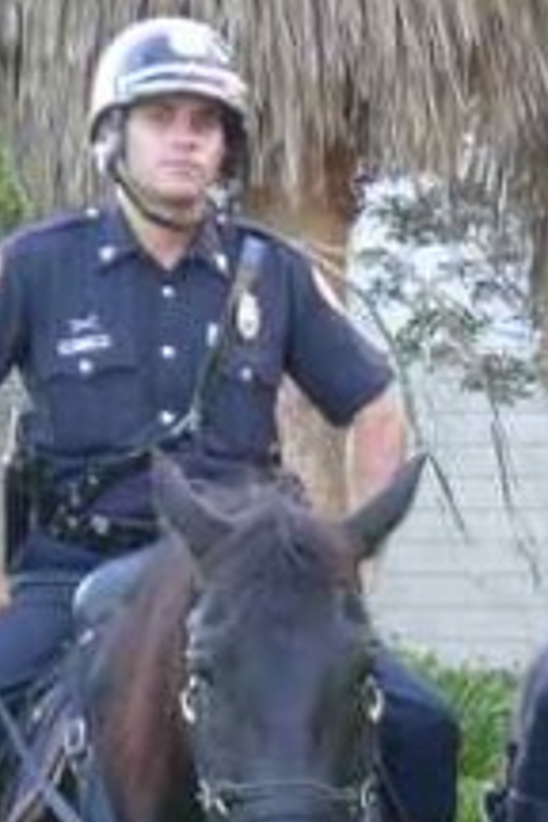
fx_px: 6667
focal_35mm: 292
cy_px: 639
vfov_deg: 7.0
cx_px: 533
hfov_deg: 4.7
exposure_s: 1/100
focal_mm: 14.9
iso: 250
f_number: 3
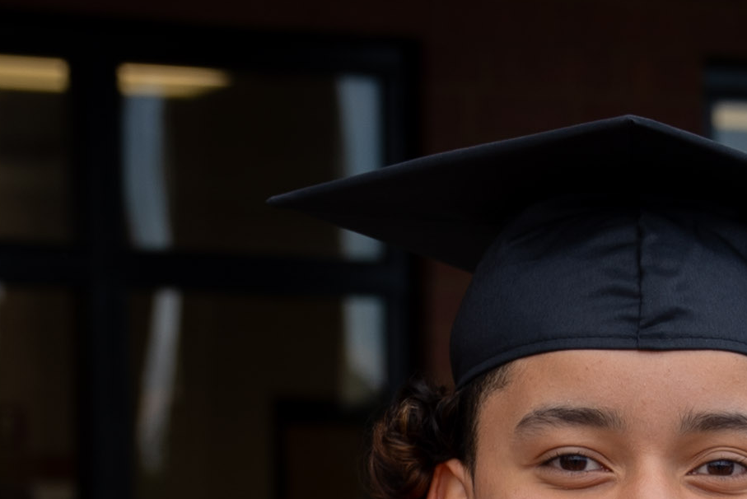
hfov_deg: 10.1
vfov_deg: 6.6
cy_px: 1122
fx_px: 4173
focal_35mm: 201
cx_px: 910
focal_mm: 43
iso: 80
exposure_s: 1/125
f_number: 4.5
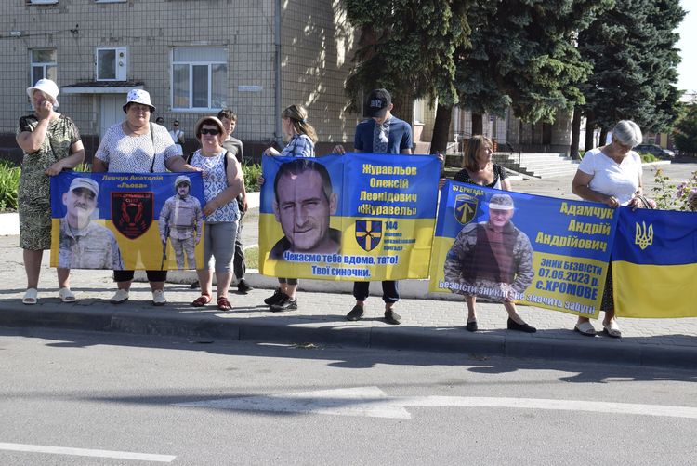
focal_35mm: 52
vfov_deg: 25.8
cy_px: 233
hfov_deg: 37.8
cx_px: 348
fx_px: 1017
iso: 200
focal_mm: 35
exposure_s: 1/320
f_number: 9
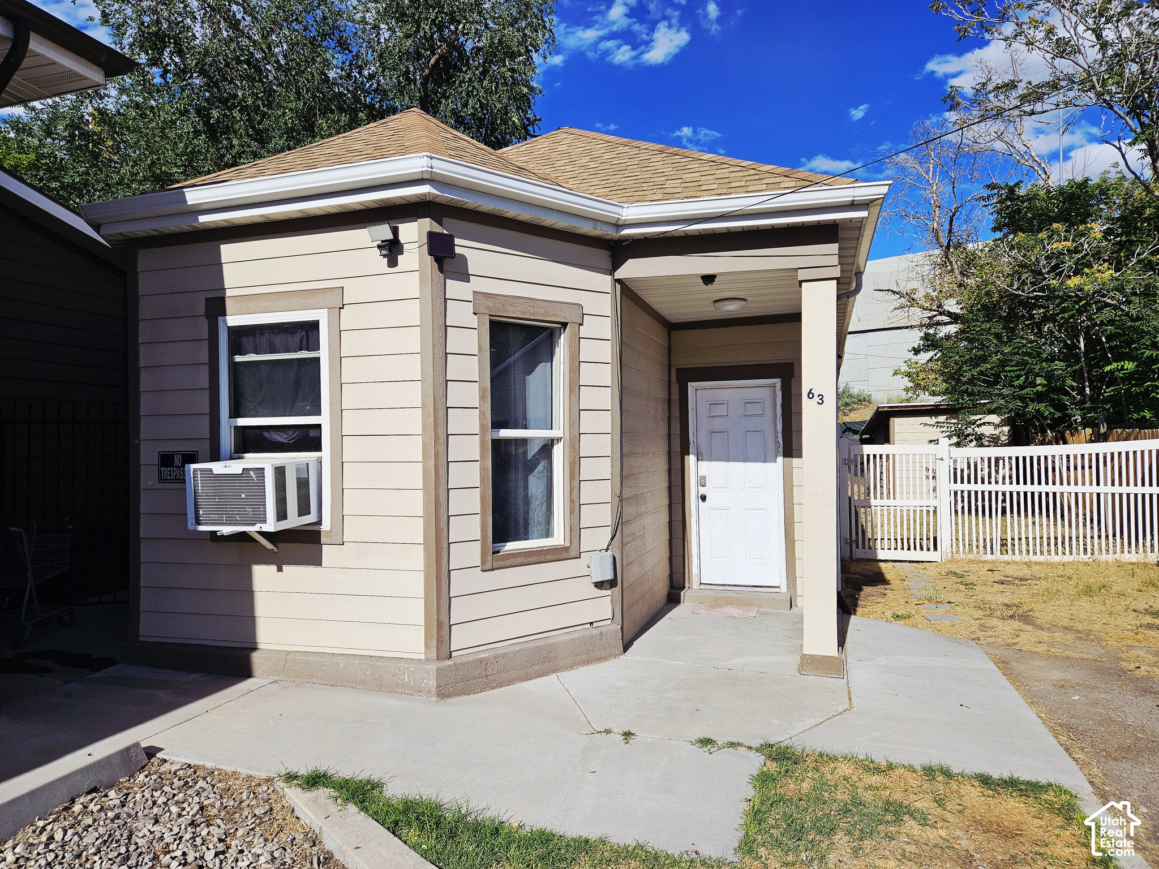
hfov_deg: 73.9
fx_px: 770
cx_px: 580
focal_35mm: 23
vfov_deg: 58.9
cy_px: 434
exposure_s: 1/5000
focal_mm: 5.4
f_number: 1.8
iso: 25
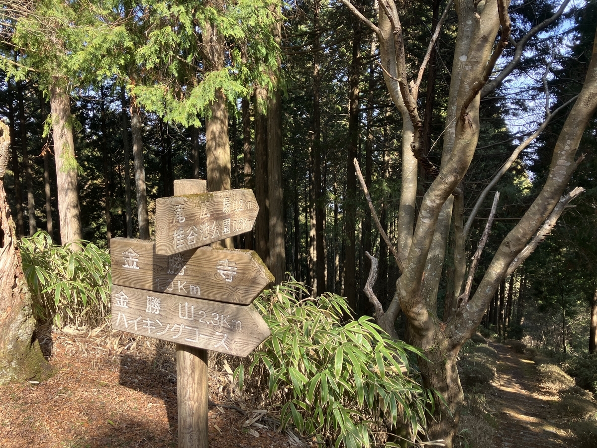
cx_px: 298
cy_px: 224
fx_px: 483
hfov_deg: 63.4
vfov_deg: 49.7
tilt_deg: -8.6
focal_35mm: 28
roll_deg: -0.4
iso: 25
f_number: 1.8
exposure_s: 1/199
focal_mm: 3.99
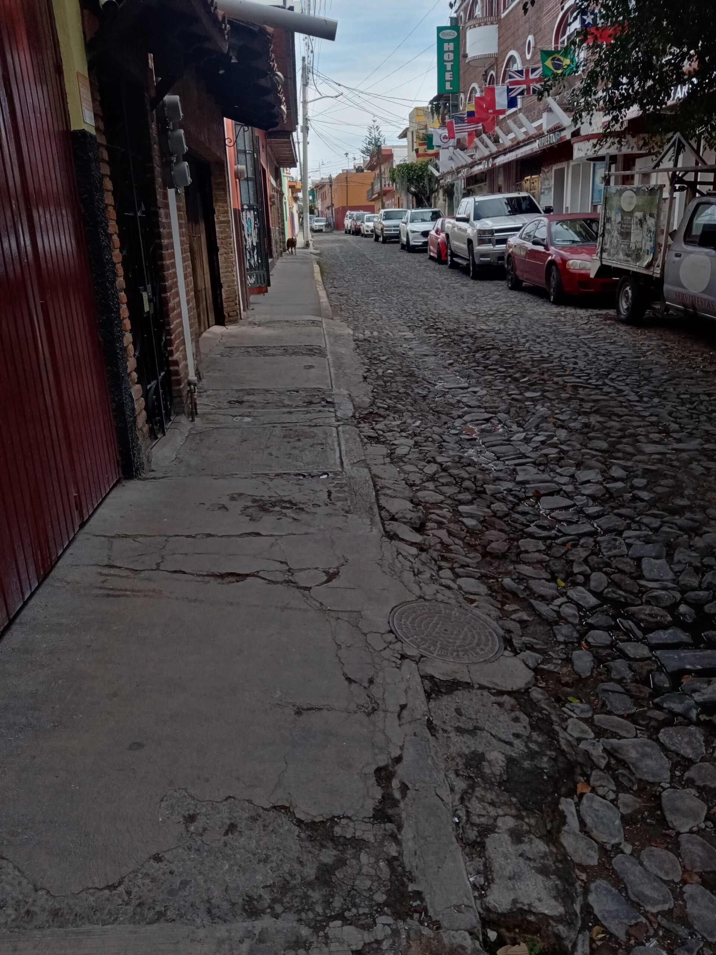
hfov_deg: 53.1
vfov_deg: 67.3
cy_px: 478
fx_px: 717
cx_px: 358
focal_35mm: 26
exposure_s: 1/551
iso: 108
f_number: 1.8
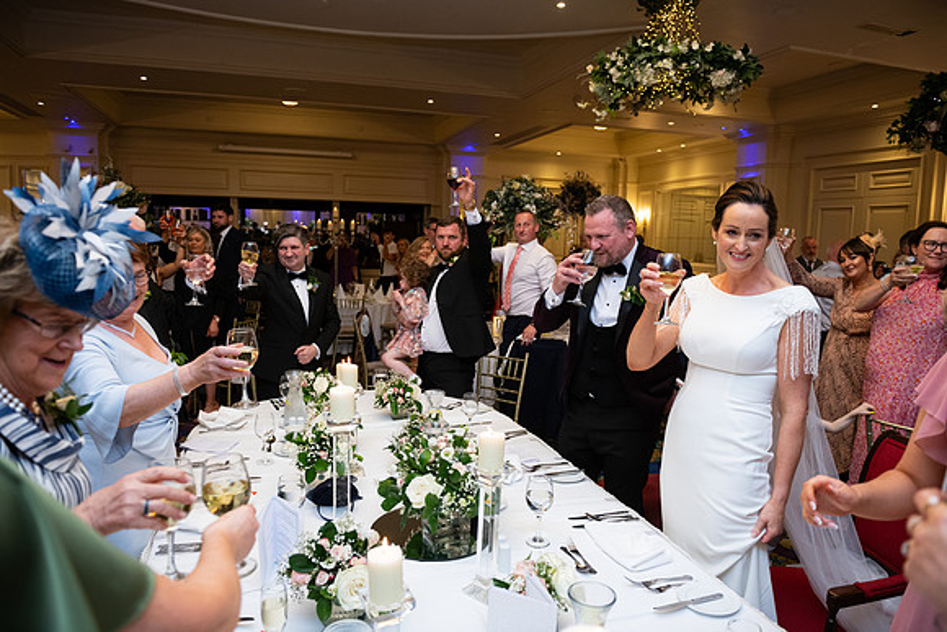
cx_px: 474
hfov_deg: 73.7
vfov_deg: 53.2
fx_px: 631
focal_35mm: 24
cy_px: 316
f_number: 3.5
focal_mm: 24
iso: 800
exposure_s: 1/160
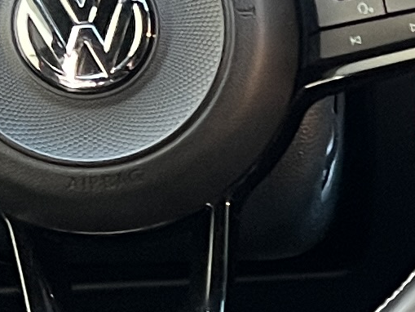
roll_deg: -0.1
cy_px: 333
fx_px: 2470
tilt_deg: -29.4
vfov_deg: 7.2
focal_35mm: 206
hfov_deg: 9.1
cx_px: 761
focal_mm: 5.7
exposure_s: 1/60
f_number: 1.5
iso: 320
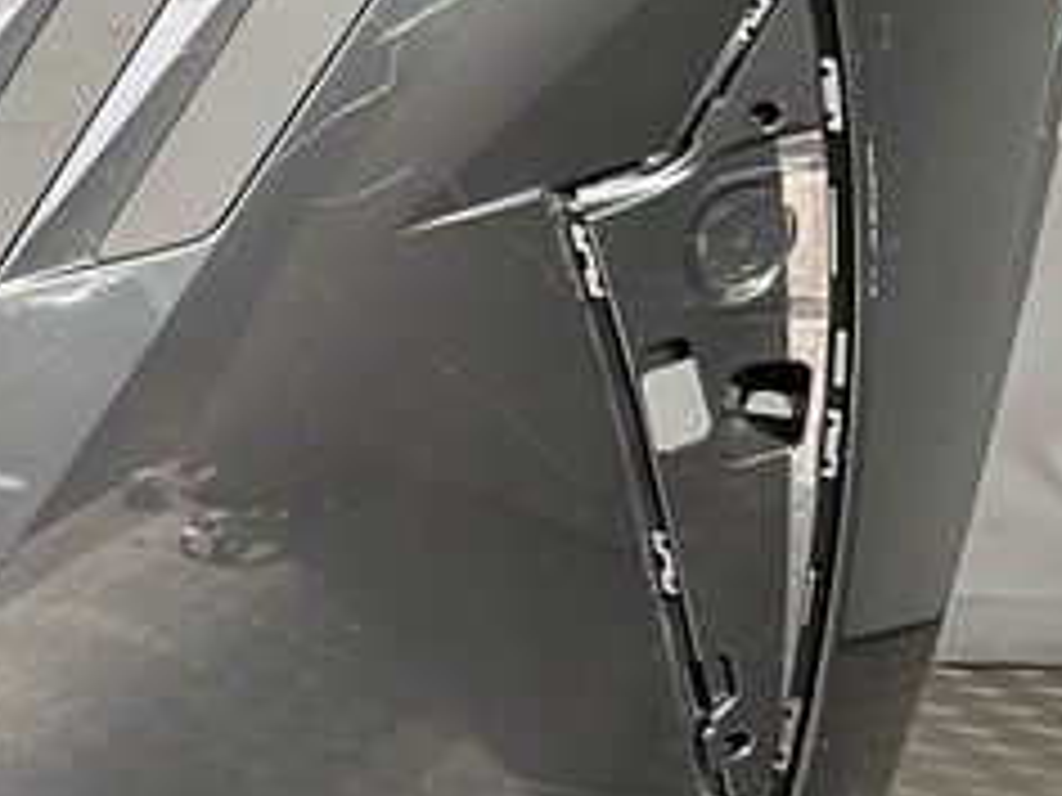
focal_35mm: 124
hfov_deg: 13.9
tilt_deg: -8.5
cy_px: 202
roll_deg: -2.1
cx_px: -936
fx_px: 3804
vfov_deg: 11.9
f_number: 1.8
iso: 16
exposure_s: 1/229
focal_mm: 3
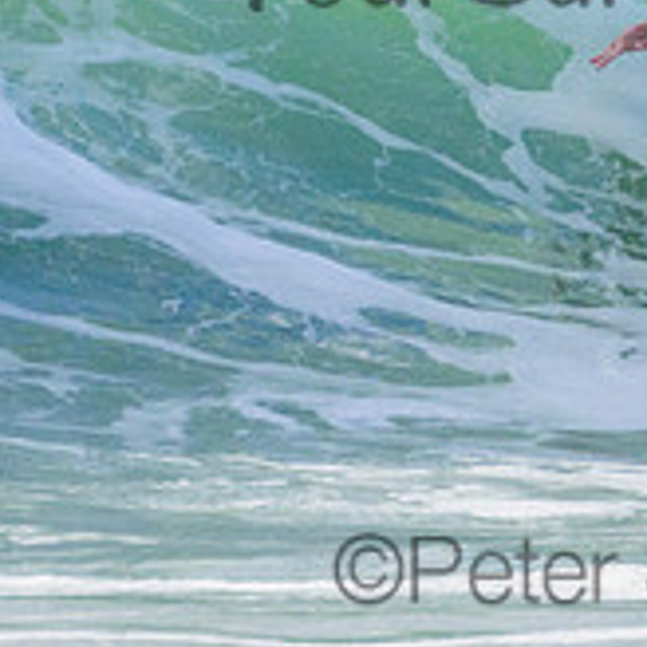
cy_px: -320
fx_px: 66399
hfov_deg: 0.6
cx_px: 525
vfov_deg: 0.6
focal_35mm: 3140
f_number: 11
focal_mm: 800
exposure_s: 1/2000
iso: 1100
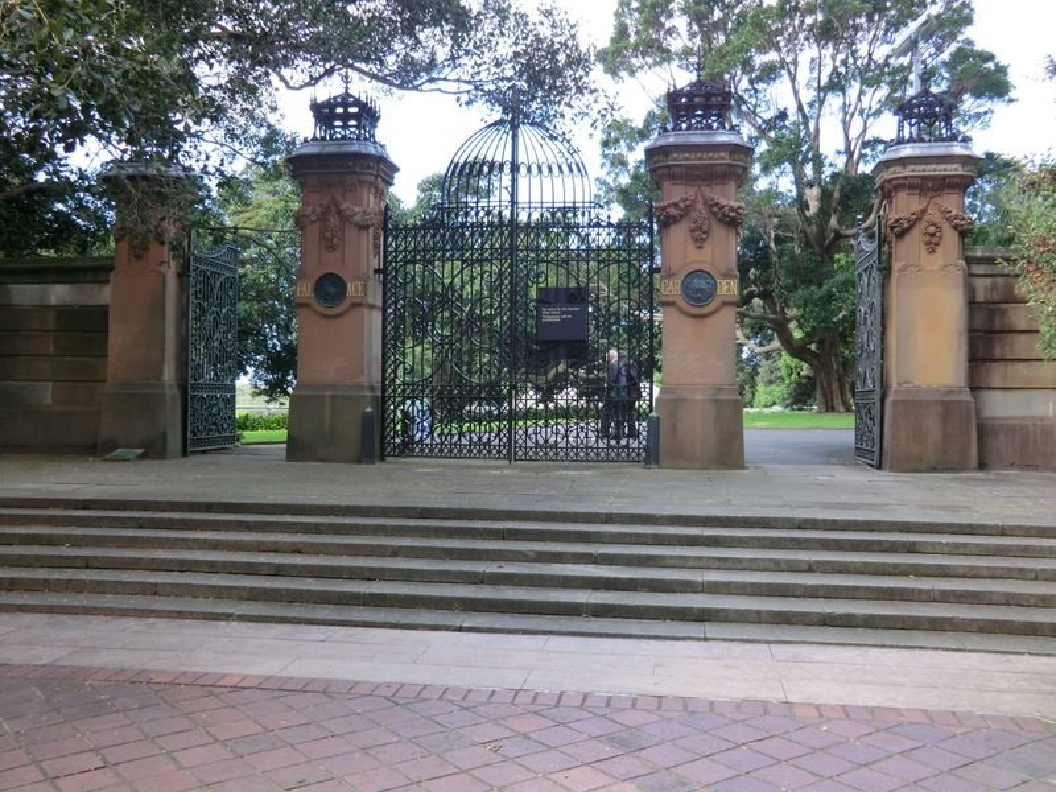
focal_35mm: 34
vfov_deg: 41.8
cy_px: 396
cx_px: 528
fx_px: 1037
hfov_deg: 54.0
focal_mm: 6.1
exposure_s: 1/100
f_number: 3.6
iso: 80
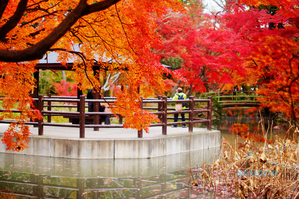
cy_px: 100
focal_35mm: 75
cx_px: 150
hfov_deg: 27.0
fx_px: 623
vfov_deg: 18.2
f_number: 1.4
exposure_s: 1/1000
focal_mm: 50
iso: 100
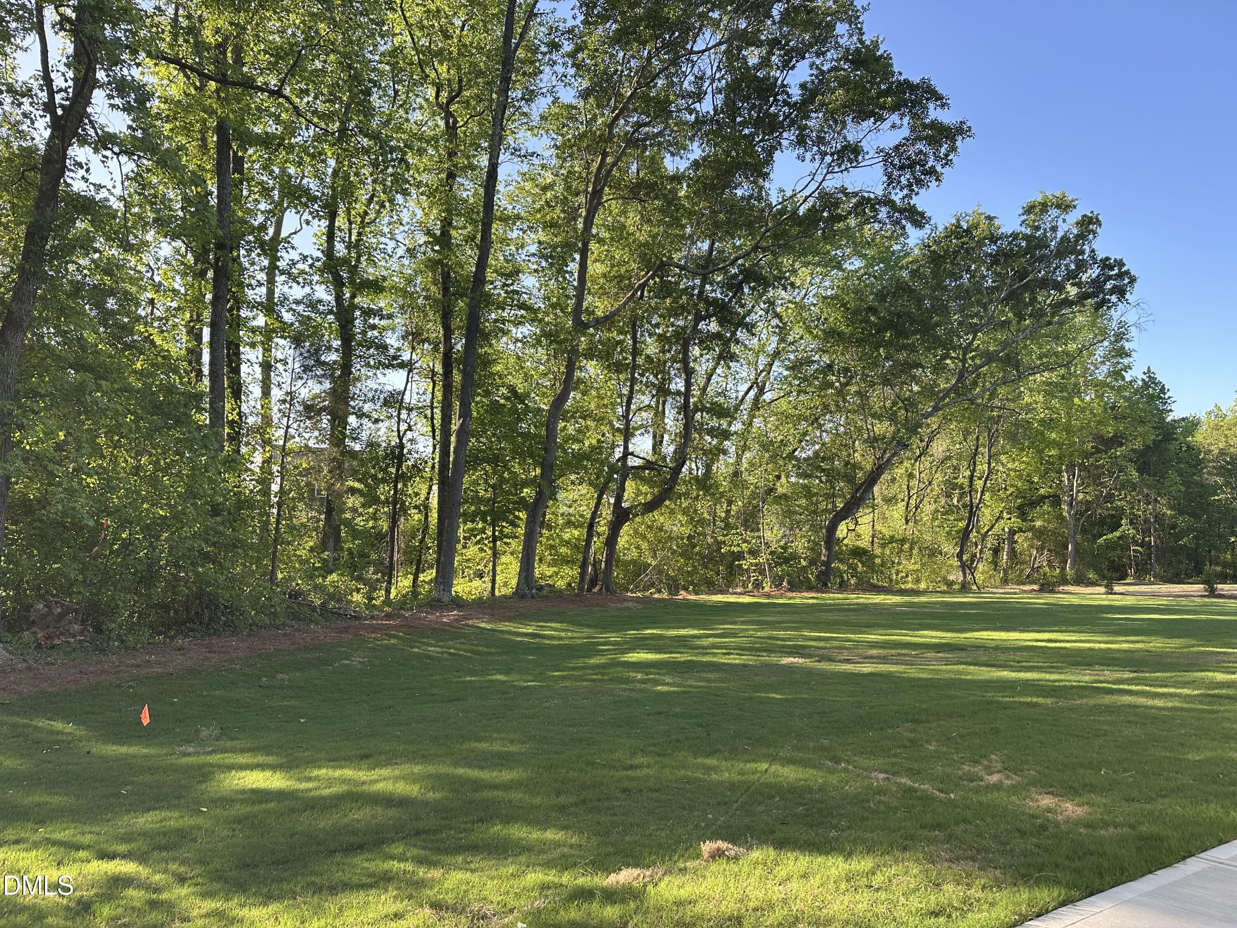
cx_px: 618
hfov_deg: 71.6
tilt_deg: +4.2
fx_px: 858
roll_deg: -0.4
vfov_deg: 56.8
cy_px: 464
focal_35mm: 24
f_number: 1.78
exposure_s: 1/642
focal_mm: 6.86
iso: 80
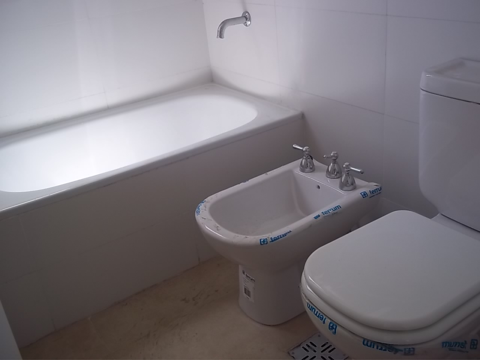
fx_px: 499
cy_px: 180
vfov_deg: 39.7
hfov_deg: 51.4
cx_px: 240
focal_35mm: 36
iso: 80
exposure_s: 1/125
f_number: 3.1
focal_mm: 6.5
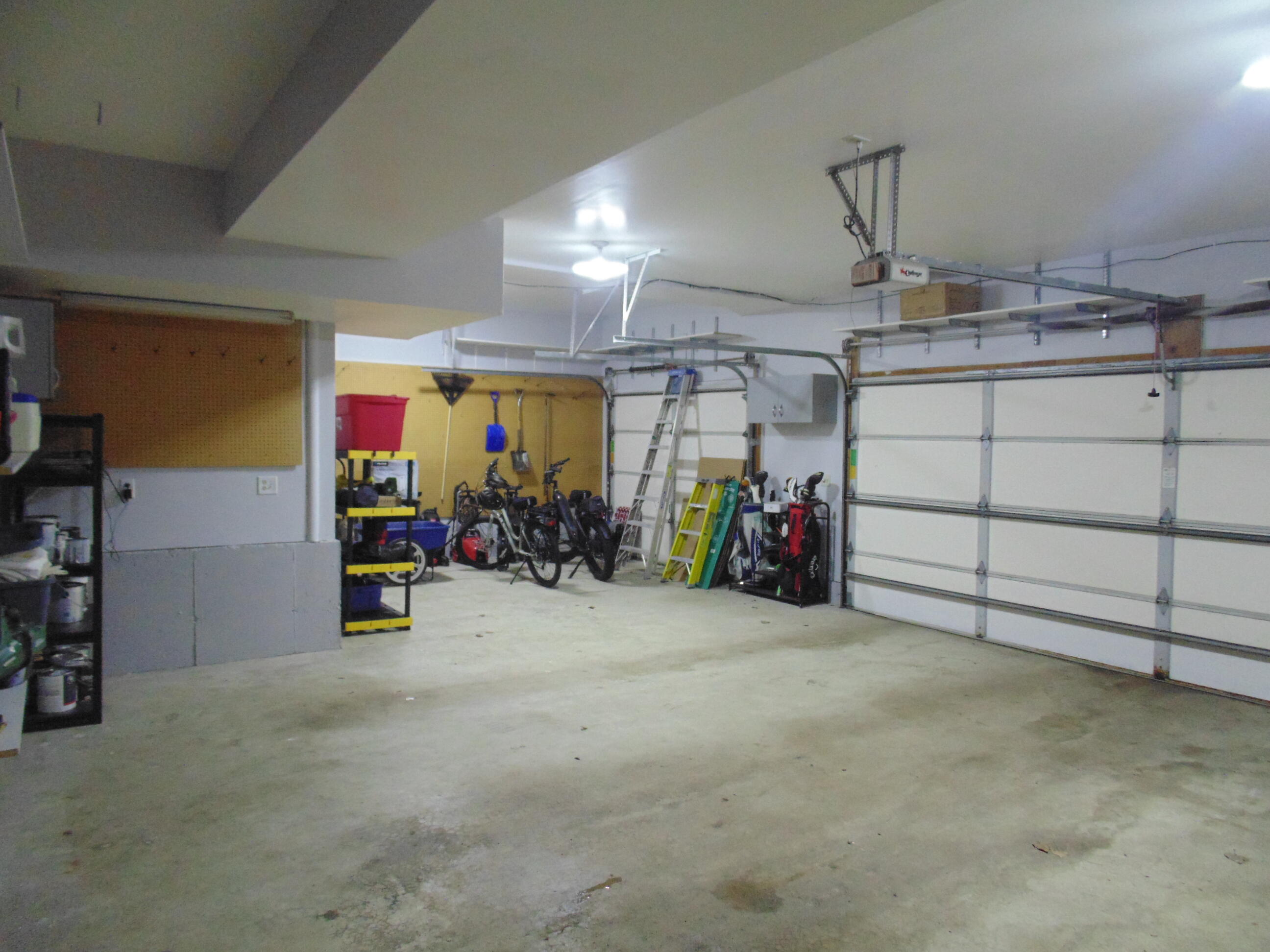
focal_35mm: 22
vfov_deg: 61.1
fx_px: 807
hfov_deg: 76.4
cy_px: 476
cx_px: 635
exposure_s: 1/20
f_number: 3.1
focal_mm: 4
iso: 400
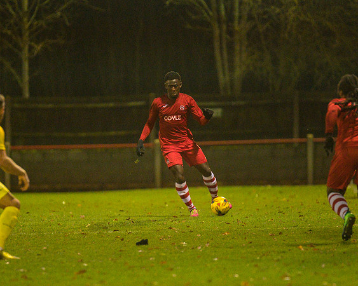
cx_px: 157
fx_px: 5378
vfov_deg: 3.0
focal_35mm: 508
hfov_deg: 3.8
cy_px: 143
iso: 5000
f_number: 2.8
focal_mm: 300
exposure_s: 1/800
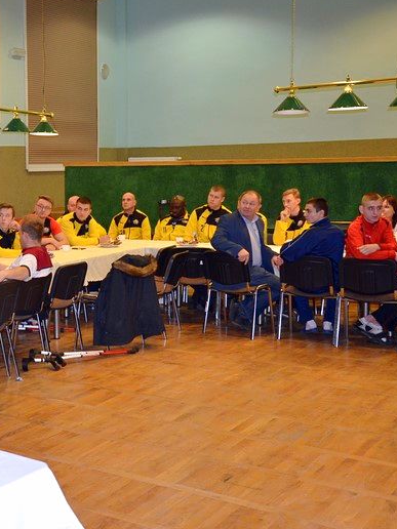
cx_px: 25
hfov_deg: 25.3
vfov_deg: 34.5
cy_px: 259
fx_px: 852
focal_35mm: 56
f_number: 4
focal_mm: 25
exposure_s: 1/60
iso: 1250
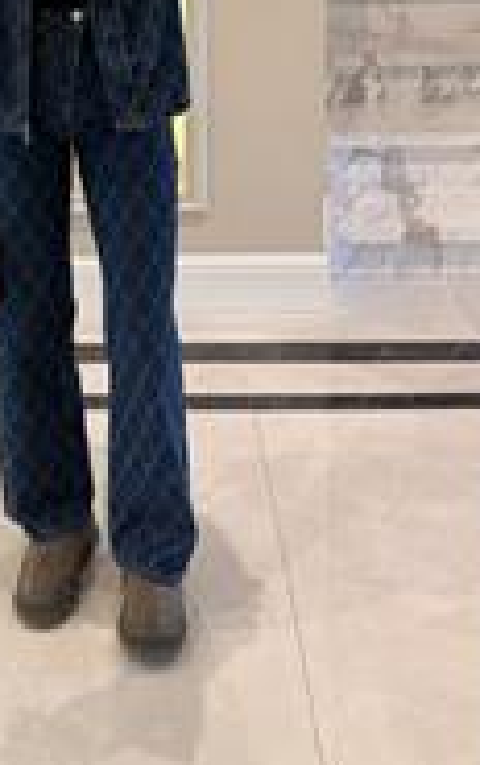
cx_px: 74
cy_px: -33
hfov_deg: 23.2
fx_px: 1149
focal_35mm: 55
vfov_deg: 33.2
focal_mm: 6.76
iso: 200
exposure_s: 1/82
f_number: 1.78
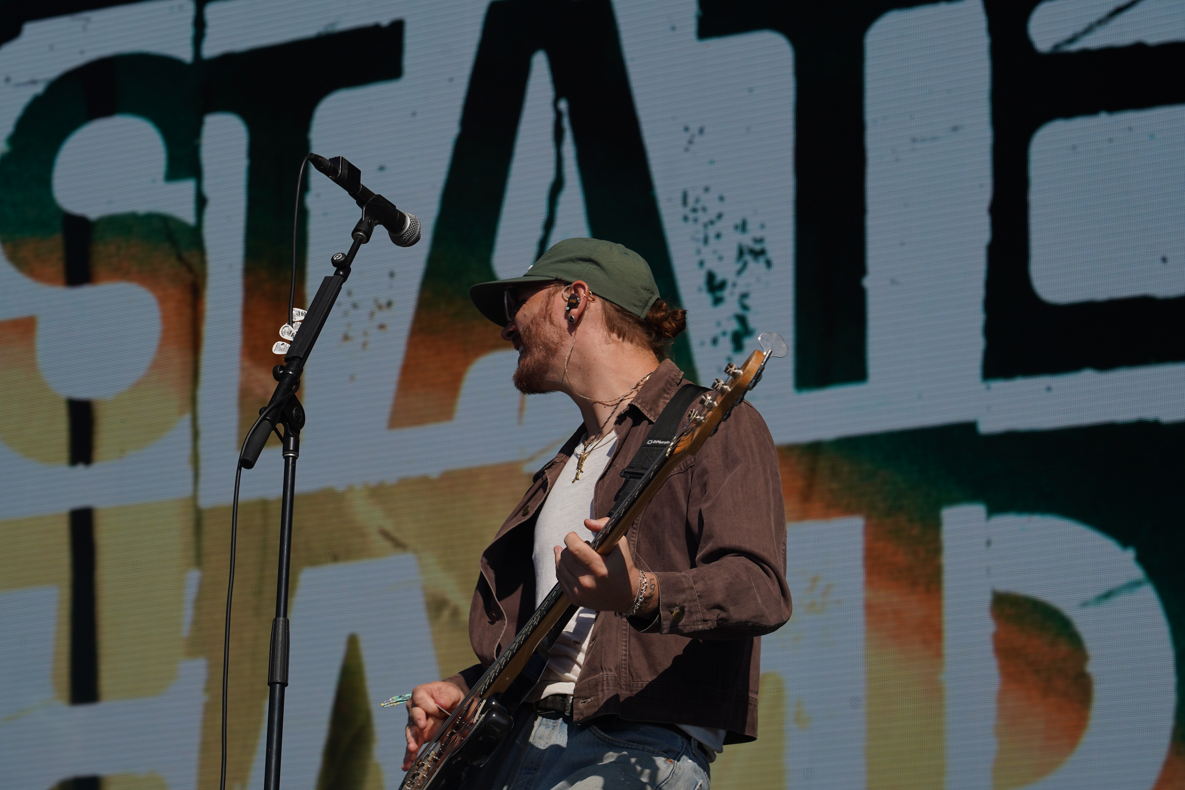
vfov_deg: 13.0
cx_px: 592
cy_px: 395
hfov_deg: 19.5
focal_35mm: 105
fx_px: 3456
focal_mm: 105
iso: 100
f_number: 8
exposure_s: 1/800
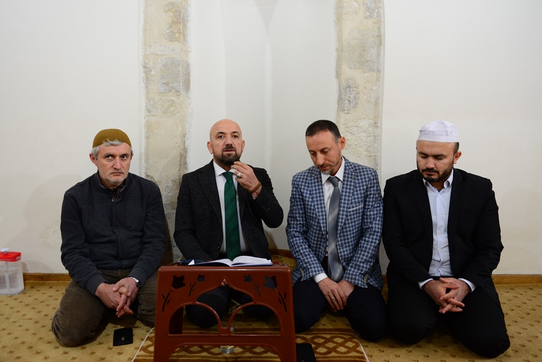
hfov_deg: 67.4
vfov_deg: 47.9
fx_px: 407
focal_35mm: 27
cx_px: 271
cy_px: 181
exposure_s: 1/40
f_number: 3.2
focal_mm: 27
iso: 1600
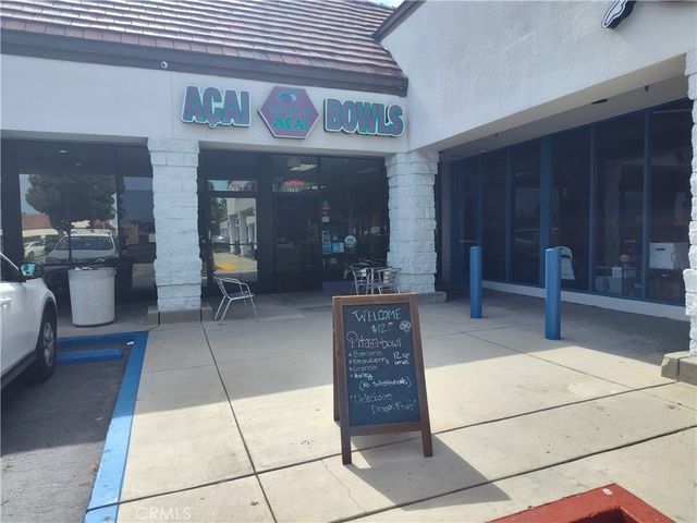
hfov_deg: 73.9
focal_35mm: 23
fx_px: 463
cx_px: 348
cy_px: 262
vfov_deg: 58.9
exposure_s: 1/1380
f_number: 1.8
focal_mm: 5.56
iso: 100
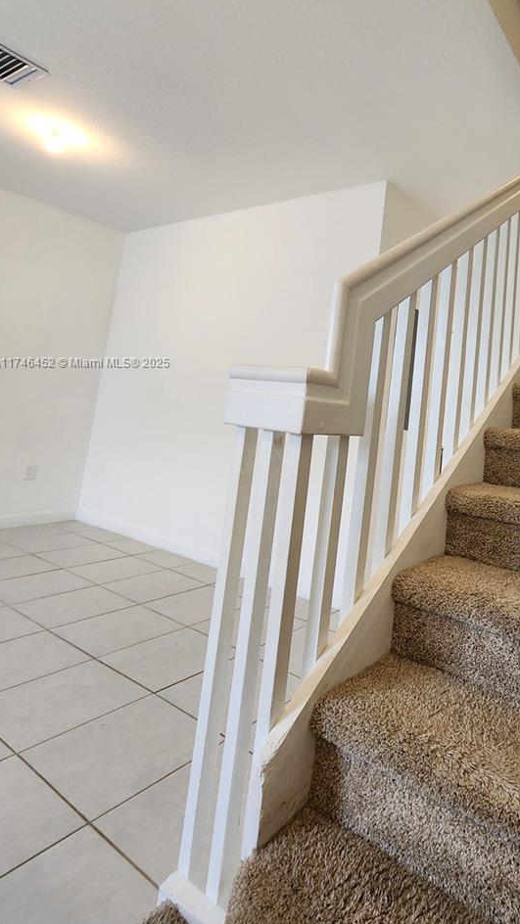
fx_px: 441
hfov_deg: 55.8
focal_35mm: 18
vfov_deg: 91.3
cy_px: 363
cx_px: 430
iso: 200
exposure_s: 1/60
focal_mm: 2.2
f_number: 2.2
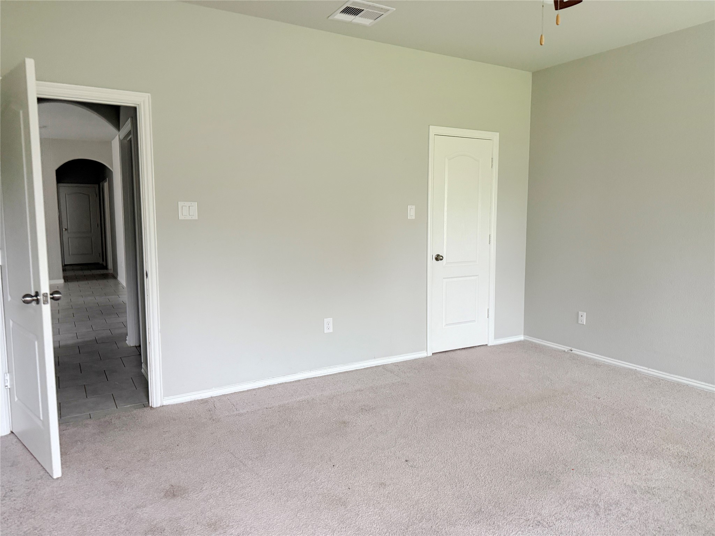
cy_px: 268
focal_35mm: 24
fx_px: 496
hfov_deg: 71.6
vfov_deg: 56.8
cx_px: 358
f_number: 1.78
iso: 400
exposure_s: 1/60
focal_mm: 6.76
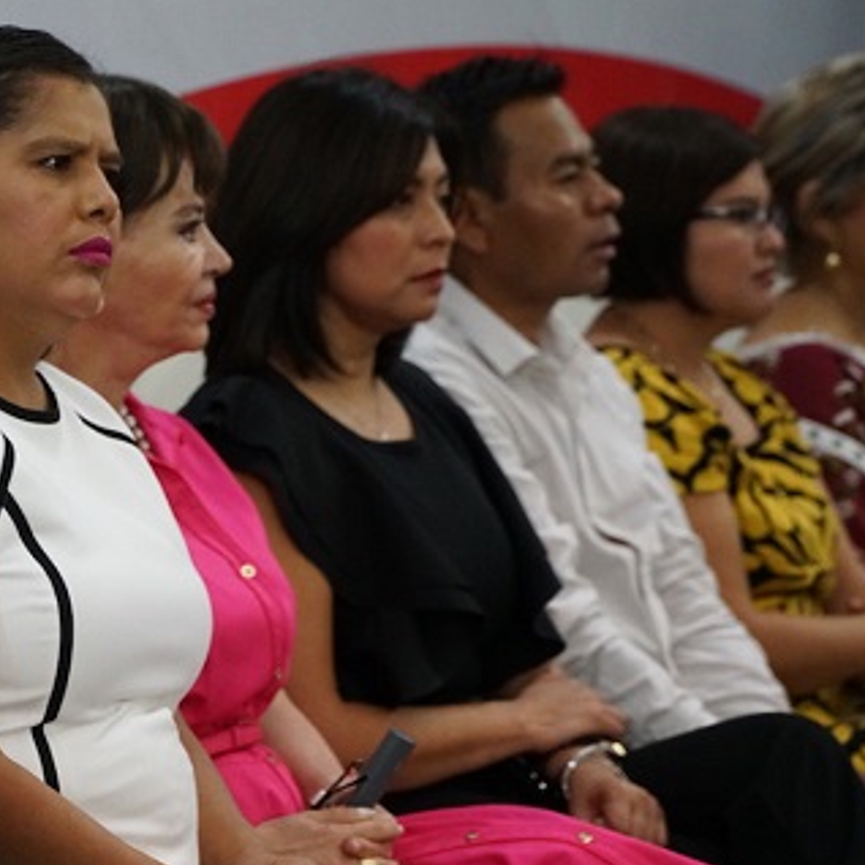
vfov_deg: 7.1
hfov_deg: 7.1
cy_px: 332
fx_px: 6955
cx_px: -42
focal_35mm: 246
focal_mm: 128
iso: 6400
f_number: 5
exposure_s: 1/100
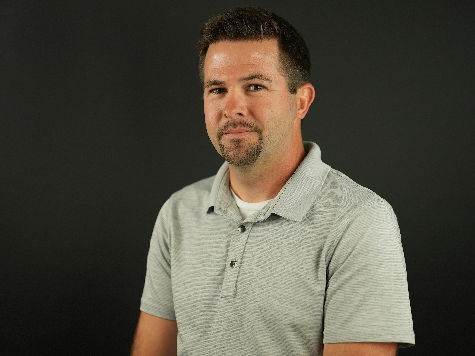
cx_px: 262
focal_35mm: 77
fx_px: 1057
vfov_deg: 19.1
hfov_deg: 25.3
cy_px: 175
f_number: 2.8
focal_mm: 70
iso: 1250
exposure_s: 1/640
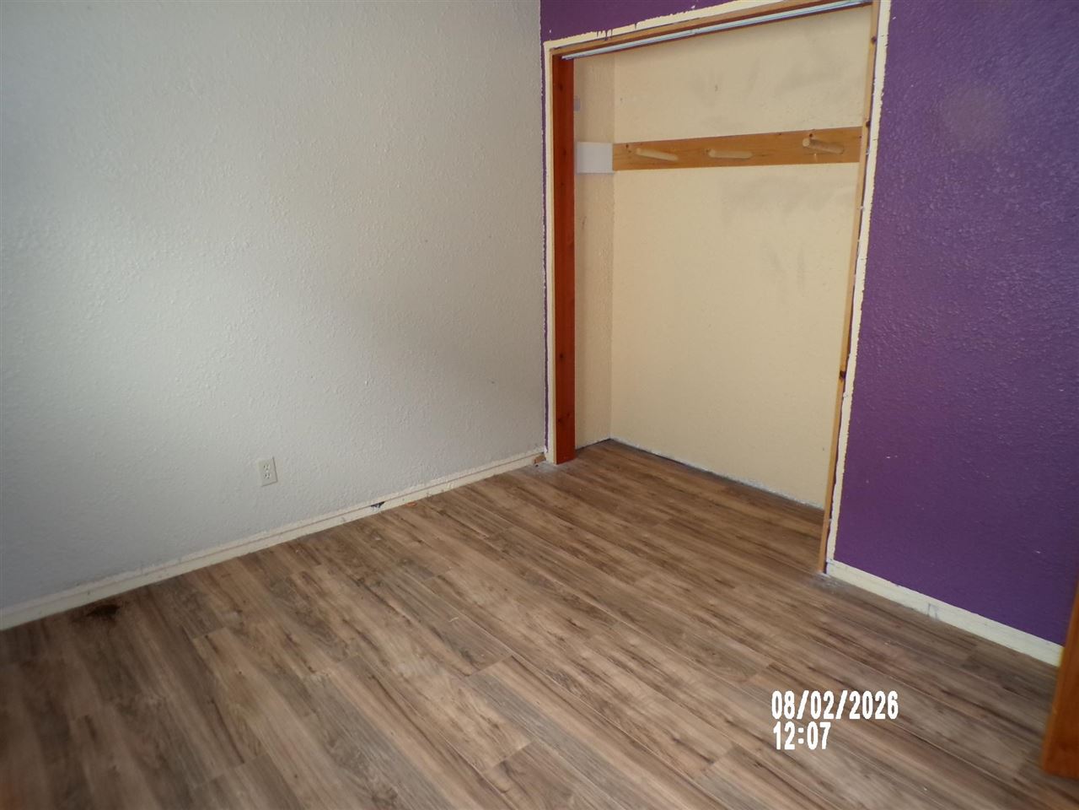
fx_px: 748
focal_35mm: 24
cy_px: 405
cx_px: 540
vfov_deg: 56.8
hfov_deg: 71.6
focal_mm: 4.3
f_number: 3
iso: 320
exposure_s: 1/17
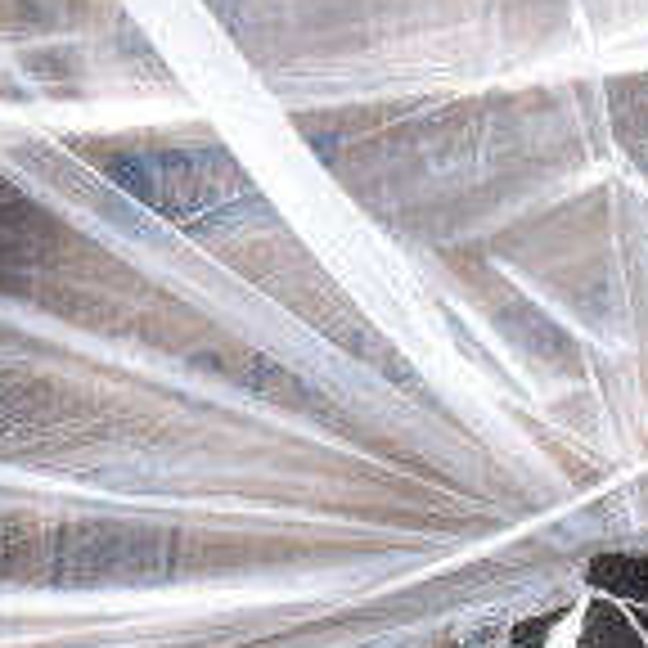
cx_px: -652
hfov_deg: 10.9
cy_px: 277
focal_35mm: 146
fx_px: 3092
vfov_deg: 12.0
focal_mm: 18
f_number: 6.3
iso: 200
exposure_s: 1/250
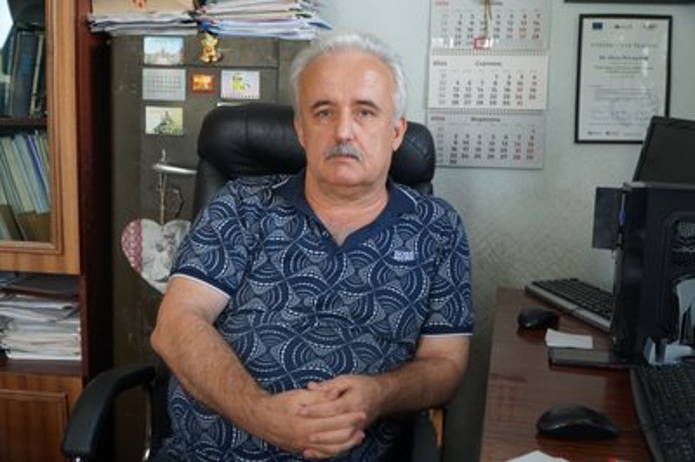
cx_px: 348
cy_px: 231
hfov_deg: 49.6
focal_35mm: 39
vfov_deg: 34.2
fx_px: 752
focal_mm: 26
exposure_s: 1/160
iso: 1000
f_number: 4
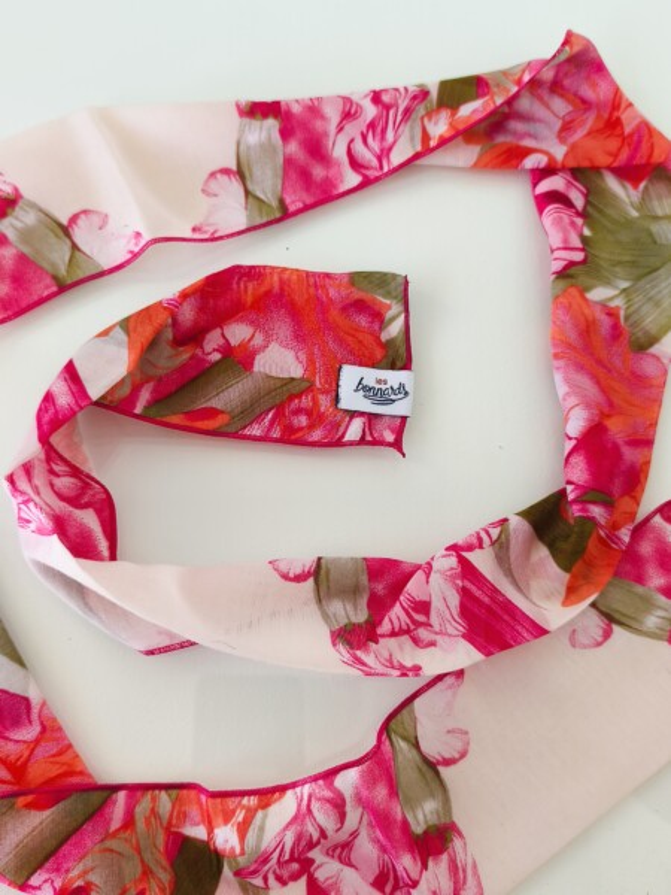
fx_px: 827
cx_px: 336
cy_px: 448
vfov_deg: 56.8
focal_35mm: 32
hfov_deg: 44.2
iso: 50
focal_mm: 6.14
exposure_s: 1/40
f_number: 1.65
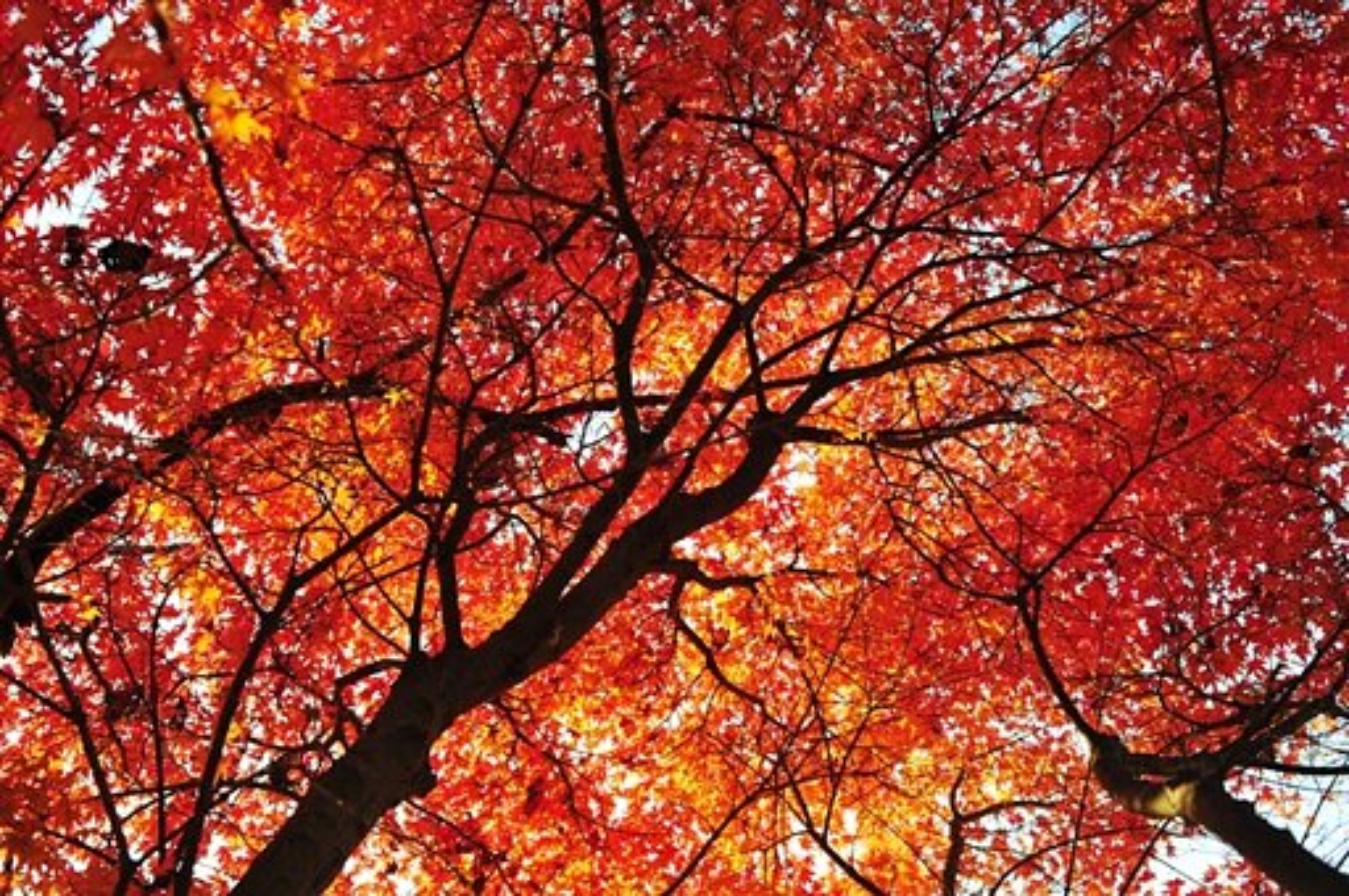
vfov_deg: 37.8
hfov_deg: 54.5
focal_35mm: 35
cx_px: 674
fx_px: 1310
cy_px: 448
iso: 250
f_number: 8
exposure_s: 1/160
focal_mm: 35
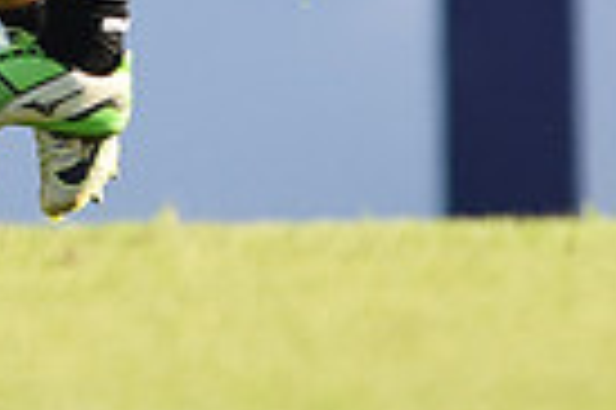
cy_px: -412
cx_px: -346
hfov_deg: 1.2
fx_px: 30404
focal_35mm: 1779
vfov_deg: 0.8
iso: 500
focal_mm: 420
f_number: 4
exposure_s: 1/1250
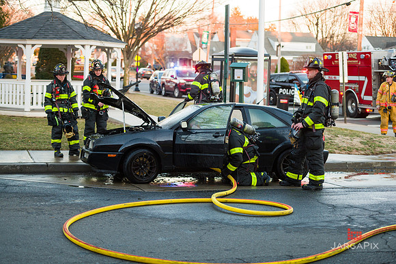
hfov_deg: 28.9
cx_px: 198
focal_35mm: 70
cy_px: 132
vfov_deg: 19.4
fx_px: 770
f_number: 3.2
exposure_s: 1/250
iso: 640
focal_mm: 70
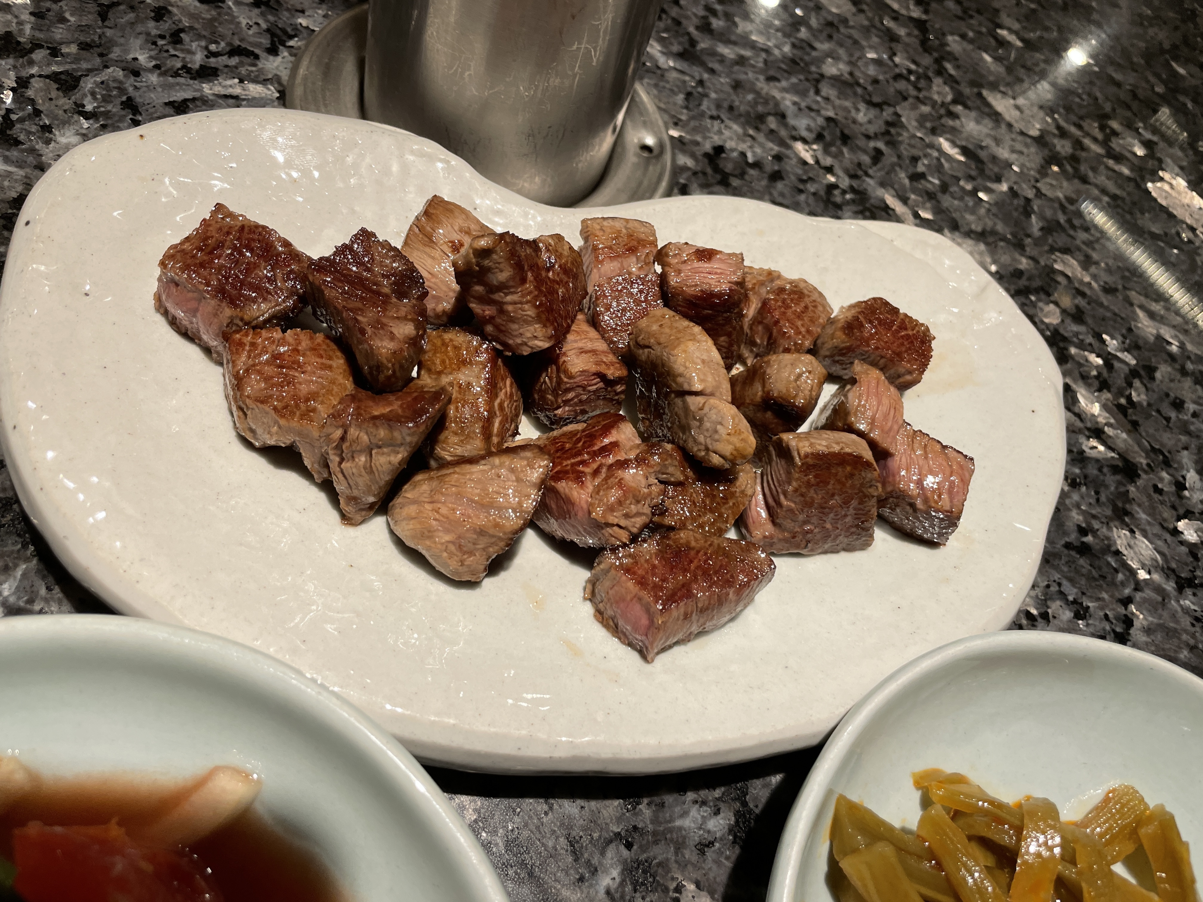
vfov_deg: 53.1
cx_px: 602
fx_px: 904
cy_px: 451
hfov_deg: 67.3
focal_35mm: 26
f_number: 1.6
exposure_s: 1/120
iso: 100
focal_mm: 4.2
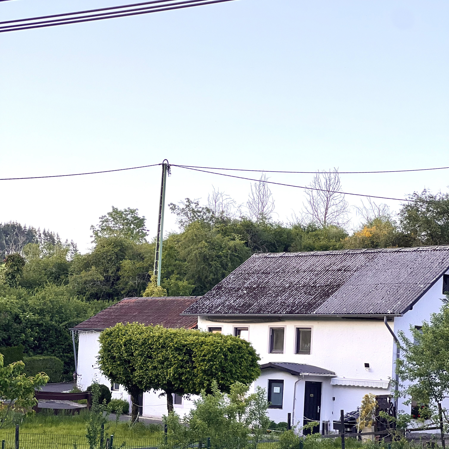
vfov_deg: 19.0
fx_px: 1335
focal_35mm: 91
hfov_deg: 19.1
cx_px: 225
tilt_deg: +6.1
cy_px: 287
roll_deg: -3.6
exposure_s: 1/121
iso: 25
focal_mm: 9
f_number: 2.8
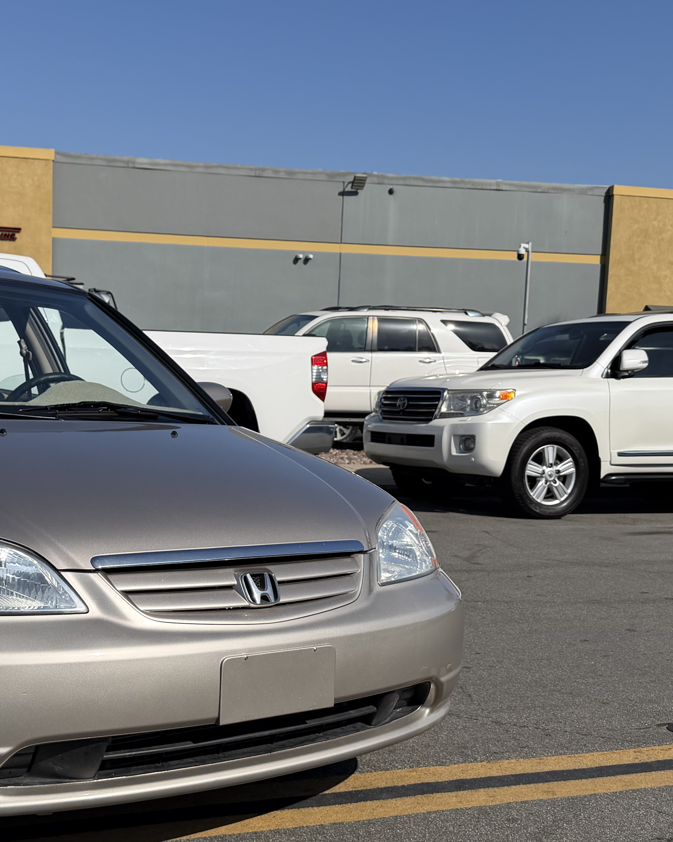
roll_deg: -1.5
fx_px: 1145
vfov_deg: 40.3
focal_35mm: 46
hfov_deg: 32.5
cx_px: 222
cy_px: 473
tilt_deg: -5.0
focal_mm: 6.76
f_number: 1.78
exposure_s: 1/7353
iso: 80
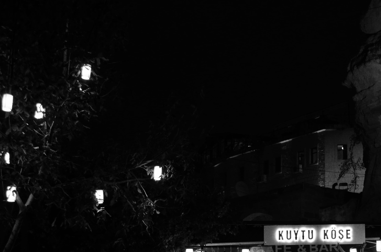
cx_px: 283
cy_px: 214
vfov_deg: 20.8
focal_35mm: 64
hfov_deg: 31.0
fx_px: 676
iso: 1400
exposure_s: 1/30
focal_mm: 24
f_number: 4
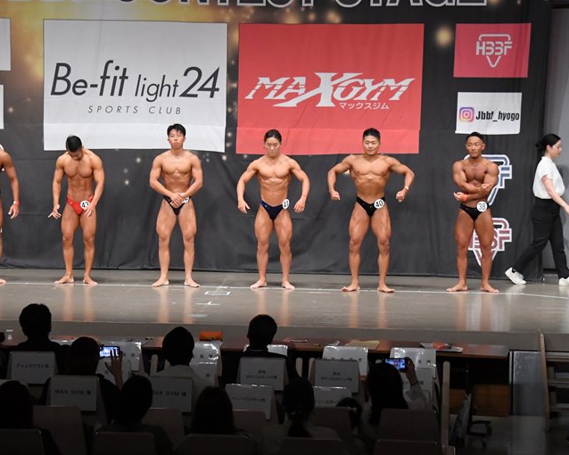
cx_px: 236
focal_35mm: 106
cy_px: 229
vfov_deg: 14.5
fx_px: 1785
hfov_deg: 18.1
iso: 6400
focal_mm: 62
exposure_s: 1/400
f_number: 5.6
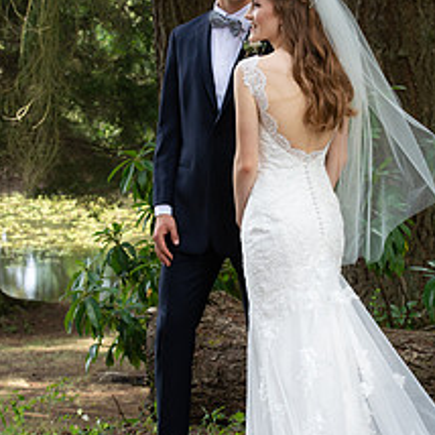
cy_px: 222
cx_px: 234
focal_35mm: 134
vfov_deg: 13.0
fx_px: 1905
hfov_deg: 13.0
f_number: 9
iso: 800
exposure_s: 1/160
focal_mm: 75
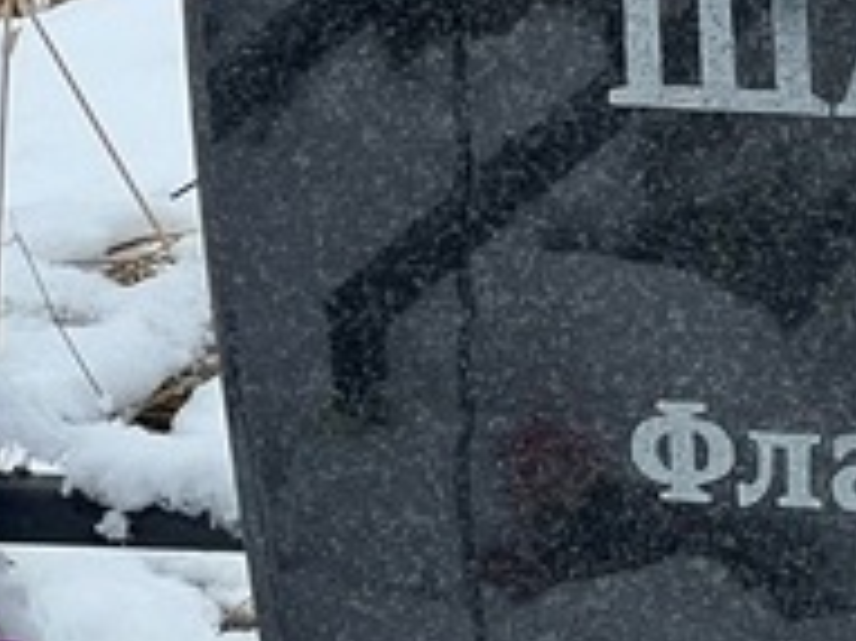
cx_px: 1013
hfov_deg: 6.1
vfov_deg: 4.6
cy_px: 85
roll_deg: +1.2
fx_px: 7982
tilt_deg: -16.7
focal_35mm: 323
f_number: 2.8
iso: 50
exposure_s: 1/99
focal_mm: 9
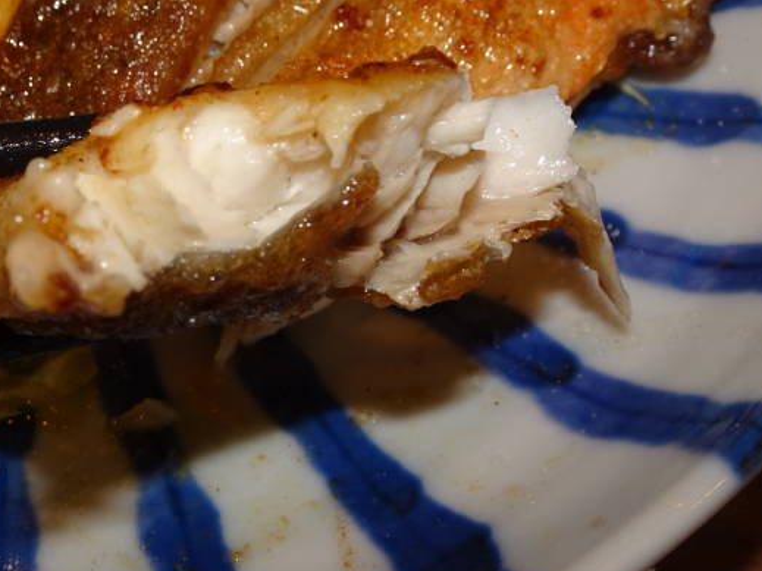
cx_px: 220
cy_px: 298
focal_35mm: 57
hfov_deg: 33.3
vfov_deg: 25.6
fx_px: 1254
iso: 80
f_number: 4
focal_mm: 6.37
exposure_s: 1/40
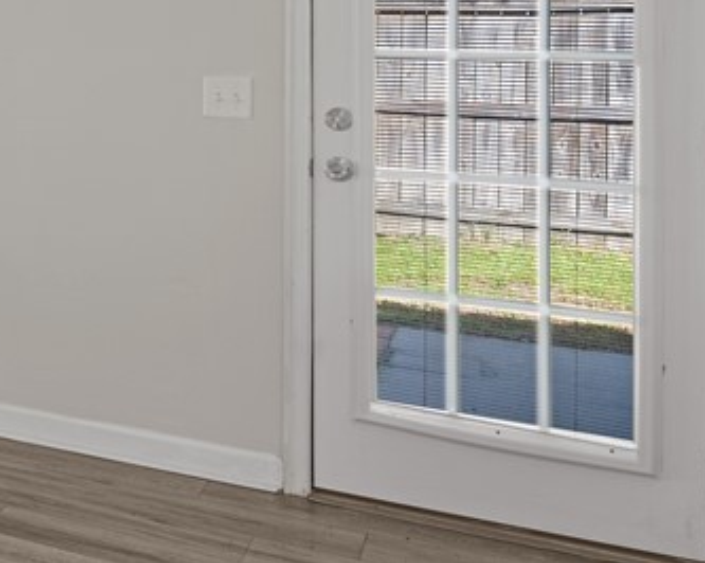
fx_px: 1054
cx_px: -409
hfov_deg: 25.4
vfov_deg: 28.7
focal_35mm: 51
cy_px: 52
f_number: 8
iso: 250
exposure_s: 1/5
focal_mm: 11
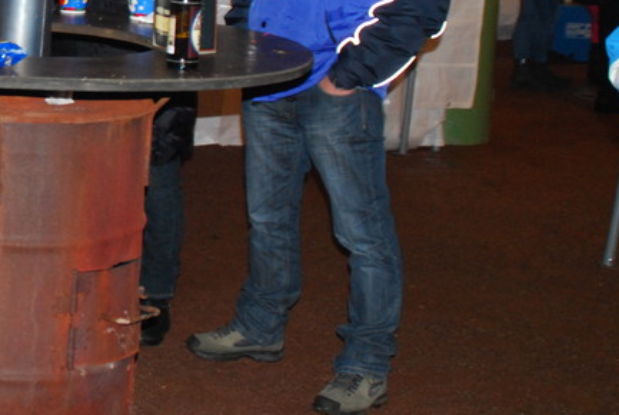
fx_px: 1670
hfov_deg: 20.2
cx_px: -42
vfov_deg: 14.0
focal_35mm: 97
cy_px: 47
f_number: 5
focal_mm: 28
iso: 800
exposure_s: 1/60
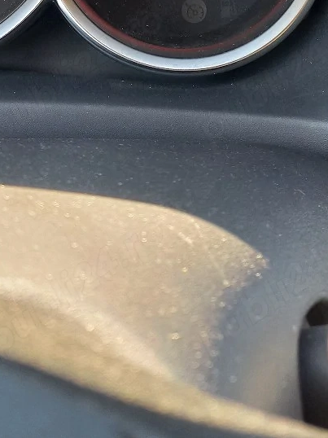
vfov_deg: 27.1
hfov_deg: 23.6
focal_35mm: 62
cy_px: -104
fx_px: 784
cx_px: 129
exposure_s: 1/50
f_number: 1.8
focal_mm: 4.65
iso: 100
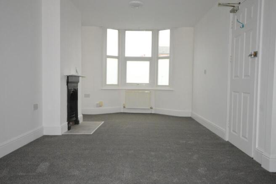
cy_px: 92
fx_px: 230
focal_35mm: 30
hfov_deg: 62.0
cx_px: 138
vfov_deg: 43.5
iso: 2500
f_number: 5.6
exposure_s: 1/60
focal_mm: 20
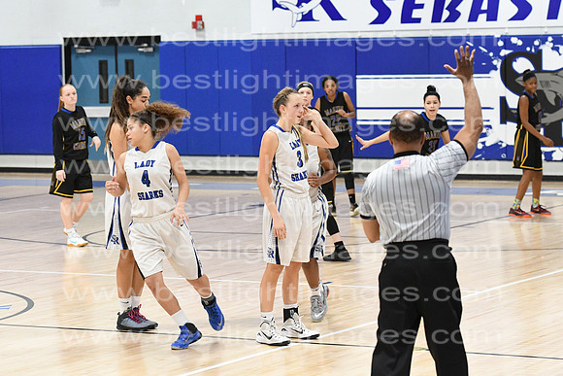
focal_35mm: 129
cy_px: 188
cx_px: 282
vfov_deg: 10.6
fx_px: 2018
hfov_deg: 15.9
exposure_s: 1/640
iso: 5000
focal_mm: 86
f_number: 3.5
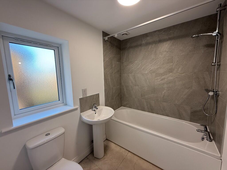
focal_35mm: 14
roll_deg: +1.2
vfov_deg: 85.7
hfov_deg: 102.1
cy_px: 85
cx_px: 114
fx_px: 92
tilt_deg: -6.3
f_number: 2.2
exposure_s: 1/100
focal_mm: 2.22
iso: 125
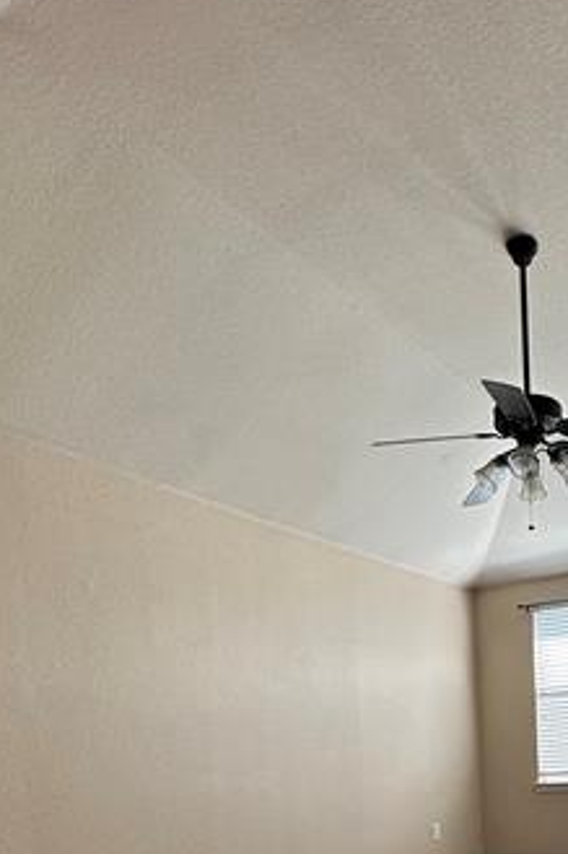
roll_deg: +1.0
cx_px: 550
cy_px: 792
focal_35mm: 34
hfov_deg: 35.6
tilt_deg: -1.9
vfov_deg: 48.9
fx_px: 805
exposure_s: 1/99
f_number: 2.2
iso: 40
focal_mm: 2.22
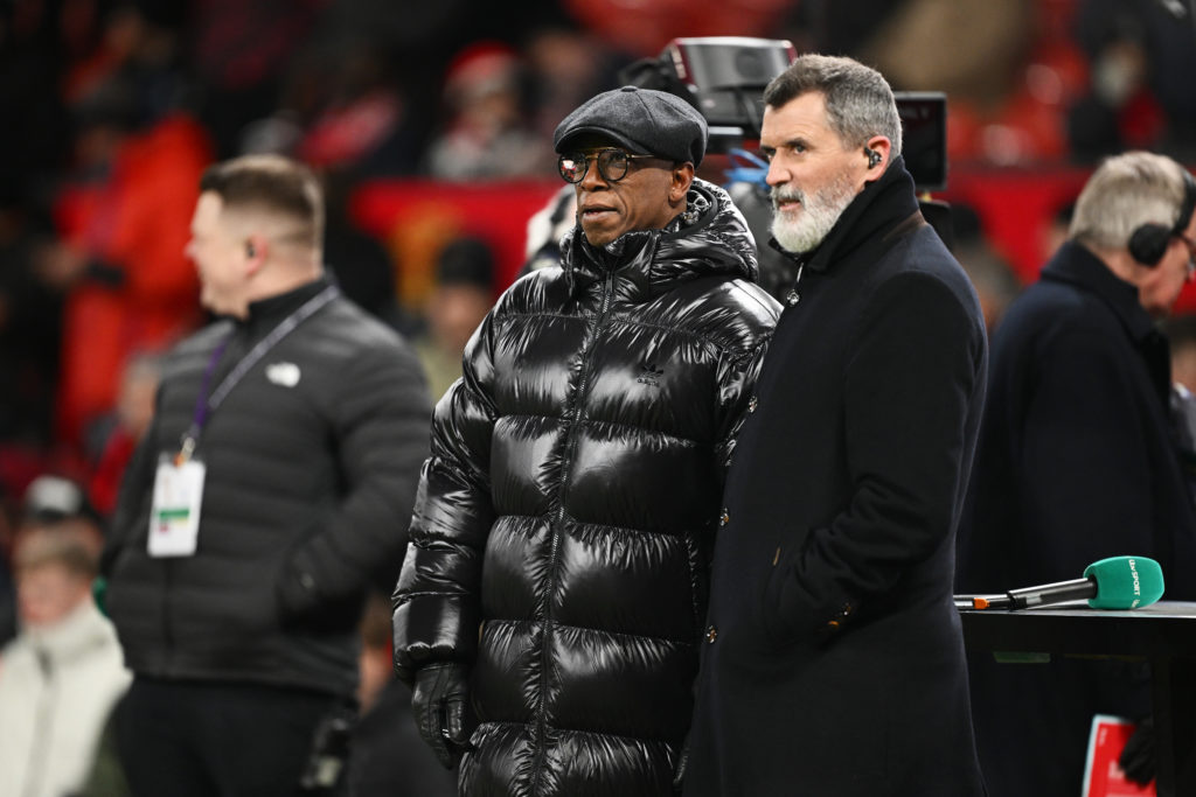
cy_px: 398
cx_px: 598
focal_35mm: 400
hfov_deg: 5.2
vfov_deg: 3.4
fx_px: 13290
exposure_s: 1/1600
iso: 2500
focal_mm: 400
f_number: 2.8
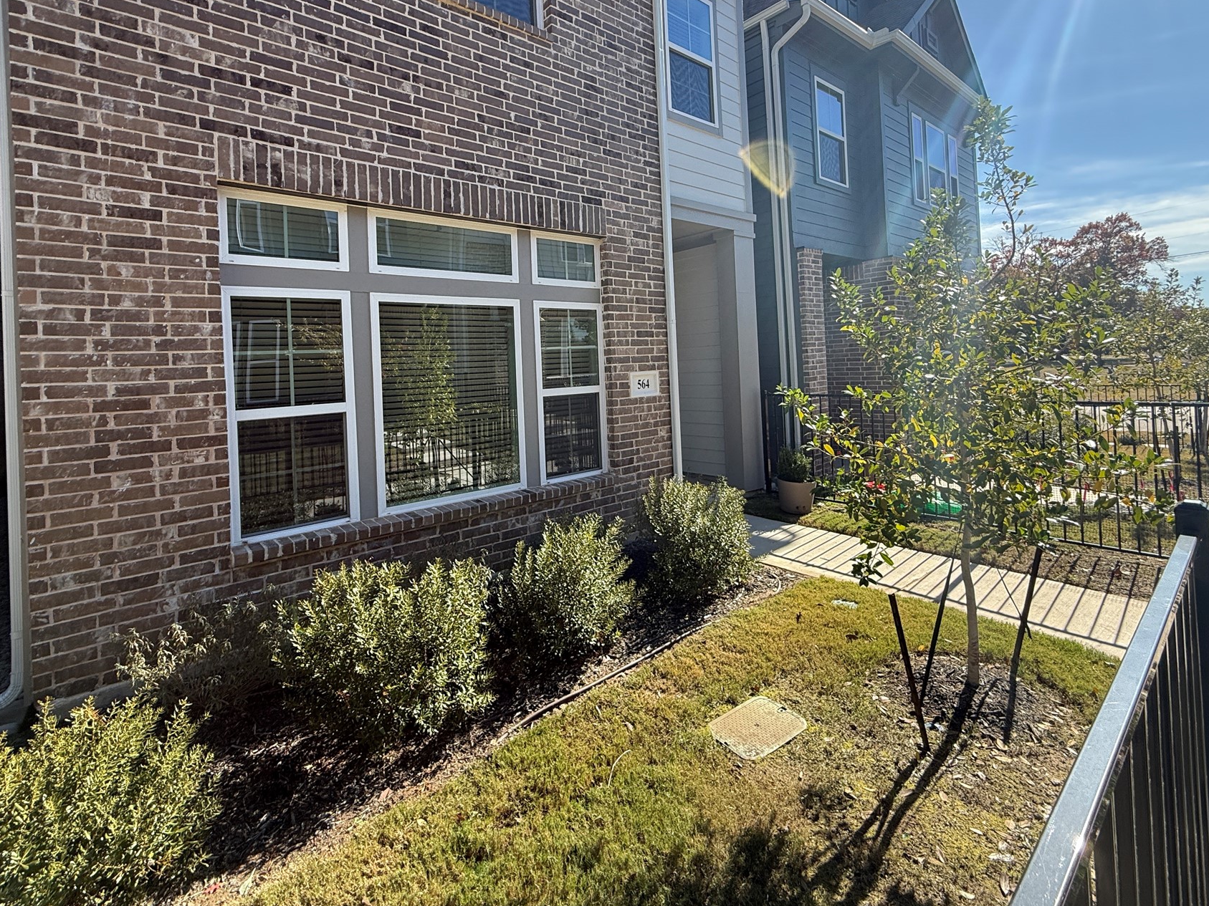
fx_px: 594
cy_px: 362
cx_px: 568
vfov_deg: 73.9
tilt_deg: +0.5
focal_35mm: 17
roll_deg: +2.2
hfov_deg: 90.9
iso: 64
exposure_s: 1/717
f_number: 2.2
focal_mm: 2.22
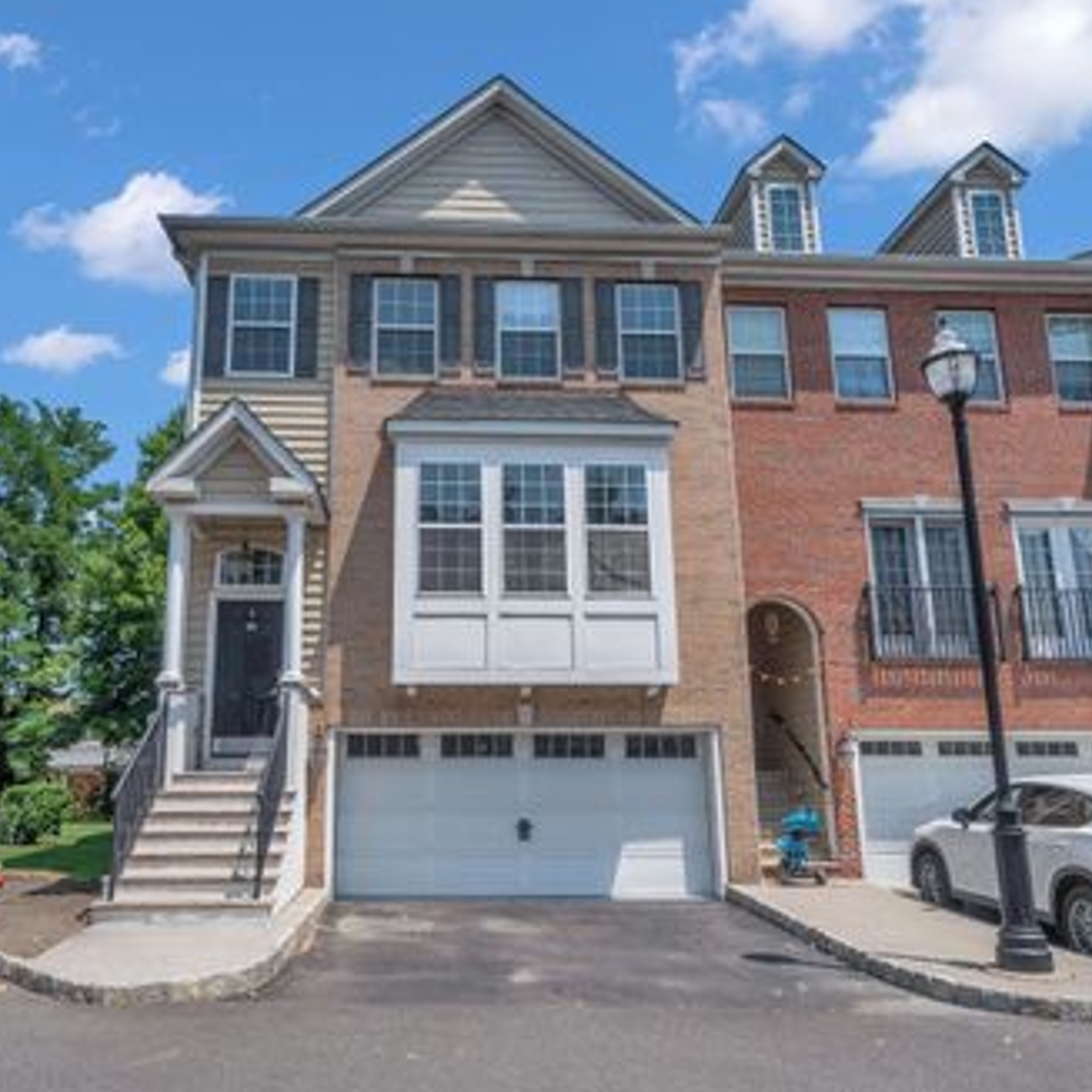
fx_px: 928
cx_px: 468
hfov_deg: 60.7
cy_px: 549
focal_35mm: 26
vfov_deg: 60.9
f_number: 9
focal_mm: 20
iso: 250
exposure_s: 1/500
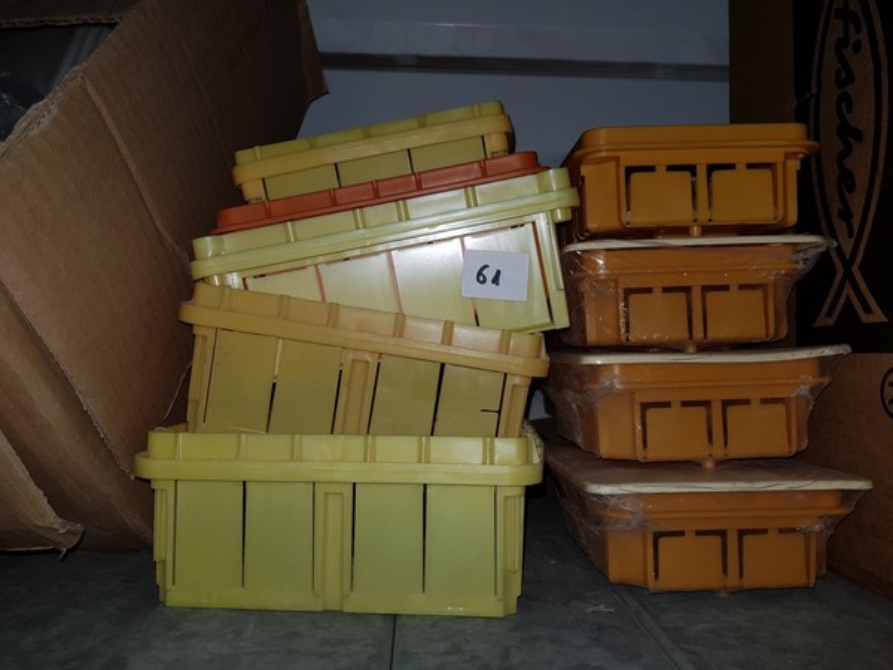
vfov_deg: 53.1
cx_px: 446
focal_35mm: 26
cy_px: 335
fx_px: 671
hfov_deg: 67.3
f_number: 1.7
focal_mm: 4.2
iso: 40
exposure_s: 1/231
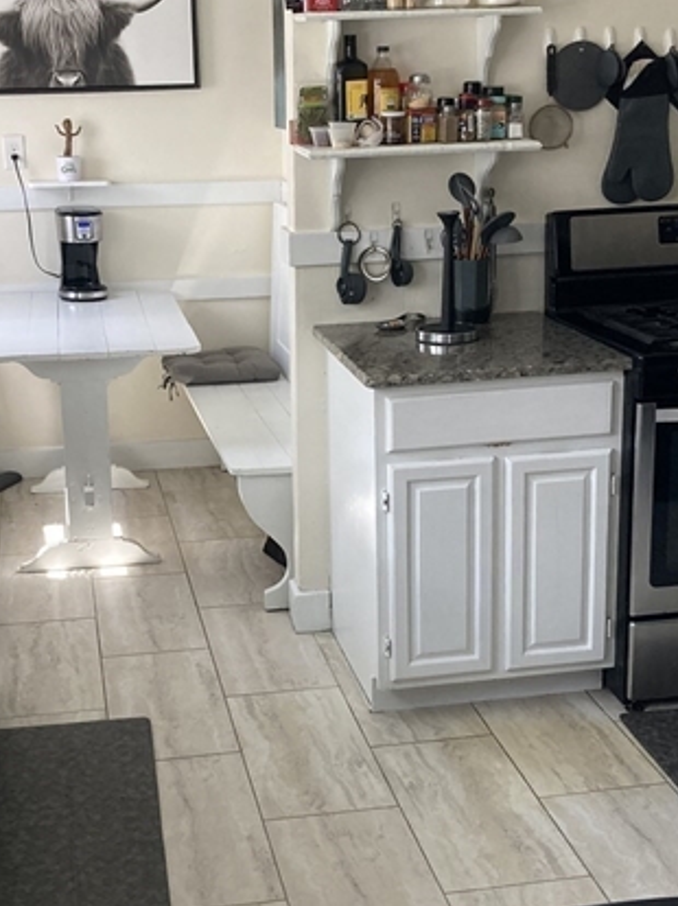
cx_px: 245
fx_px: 1359
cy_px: 435
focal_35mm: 52
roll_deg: +2.5
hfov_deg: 27.9
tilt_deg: -14.9
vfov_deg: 36.8
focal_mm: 3.99
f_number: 1.8
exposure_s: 1/78
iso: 80
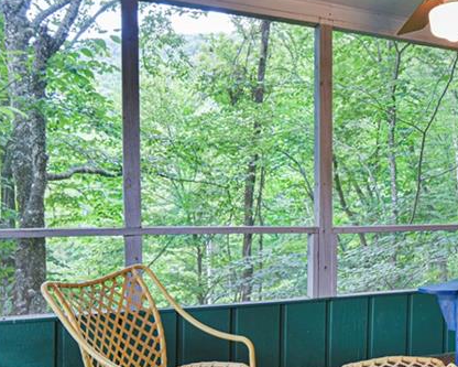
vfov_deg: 40.1
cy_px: 187
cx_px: 325
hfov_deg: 47.8
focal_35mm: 37
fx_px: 502
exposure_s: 1/80
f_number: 4.5
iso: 800
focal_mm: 16
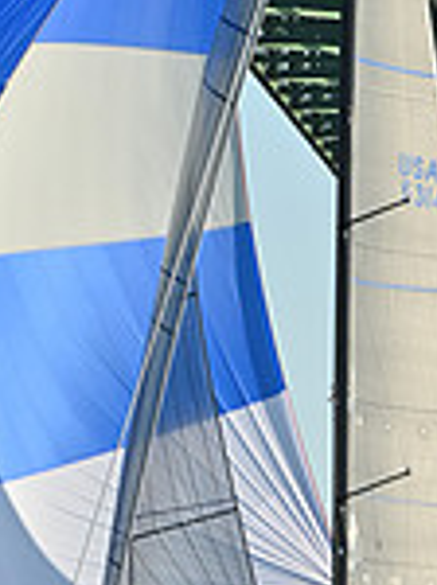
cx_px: 178
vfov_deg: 4.3
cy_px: 160
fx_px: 7849
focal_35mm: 465
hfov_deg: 3.2
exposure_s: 1/1600
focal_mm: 125
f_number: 6.3
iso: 320
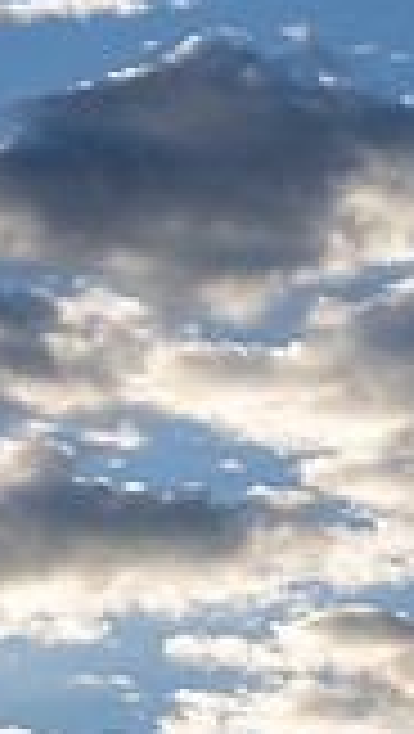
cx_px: 760
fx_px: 5080
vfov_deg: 8.2
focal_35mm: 261
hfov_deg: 4.6
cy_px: -25
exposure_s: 1/125
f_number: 14
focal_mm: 70
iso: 100
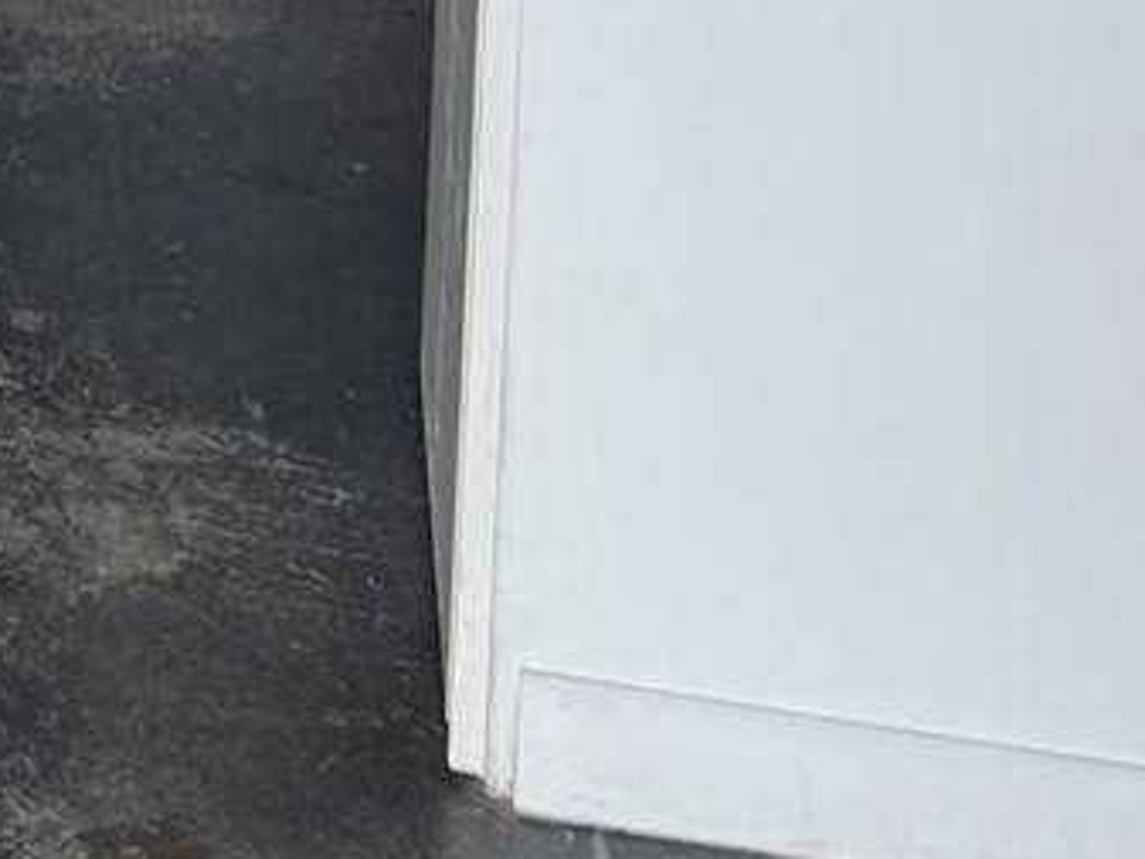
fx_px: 3772
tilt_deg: -11.7
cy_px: -1090
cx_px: -863
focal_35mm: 114
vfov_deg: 11.2
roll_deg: +0.3
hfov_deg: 15.1
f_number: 1.78
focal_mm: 6.76
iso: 80
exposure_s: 1/121
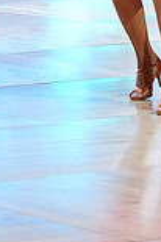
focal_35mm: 393
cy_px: -181
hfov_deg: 3.5
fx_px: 2642
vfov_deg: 5.2
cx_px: 210
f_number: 4
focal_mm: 105
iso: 2500
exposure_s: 1/320
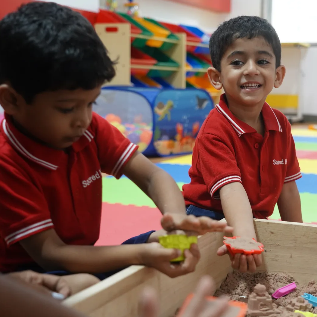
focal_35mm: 62
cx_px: 204
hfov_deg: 27.6
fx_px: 642
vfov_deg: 27.7
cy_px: 160
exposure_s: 1/80
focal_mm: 48
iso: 3200
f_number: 4
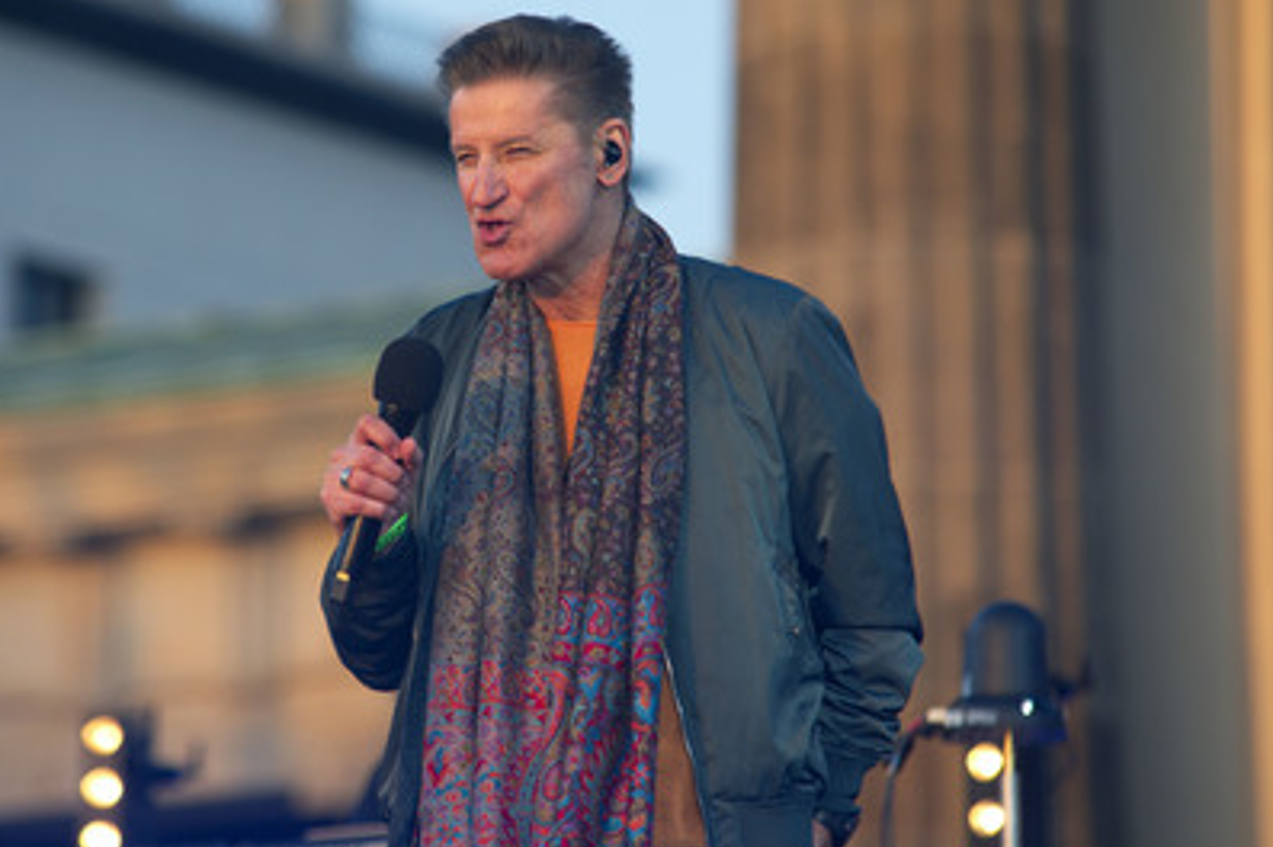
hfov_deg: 9.1
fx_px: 8020
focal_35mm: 227
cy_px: 452
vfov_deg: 6.0
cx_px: 624
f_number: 4.5
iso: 400
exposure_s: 1/640
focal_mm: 200
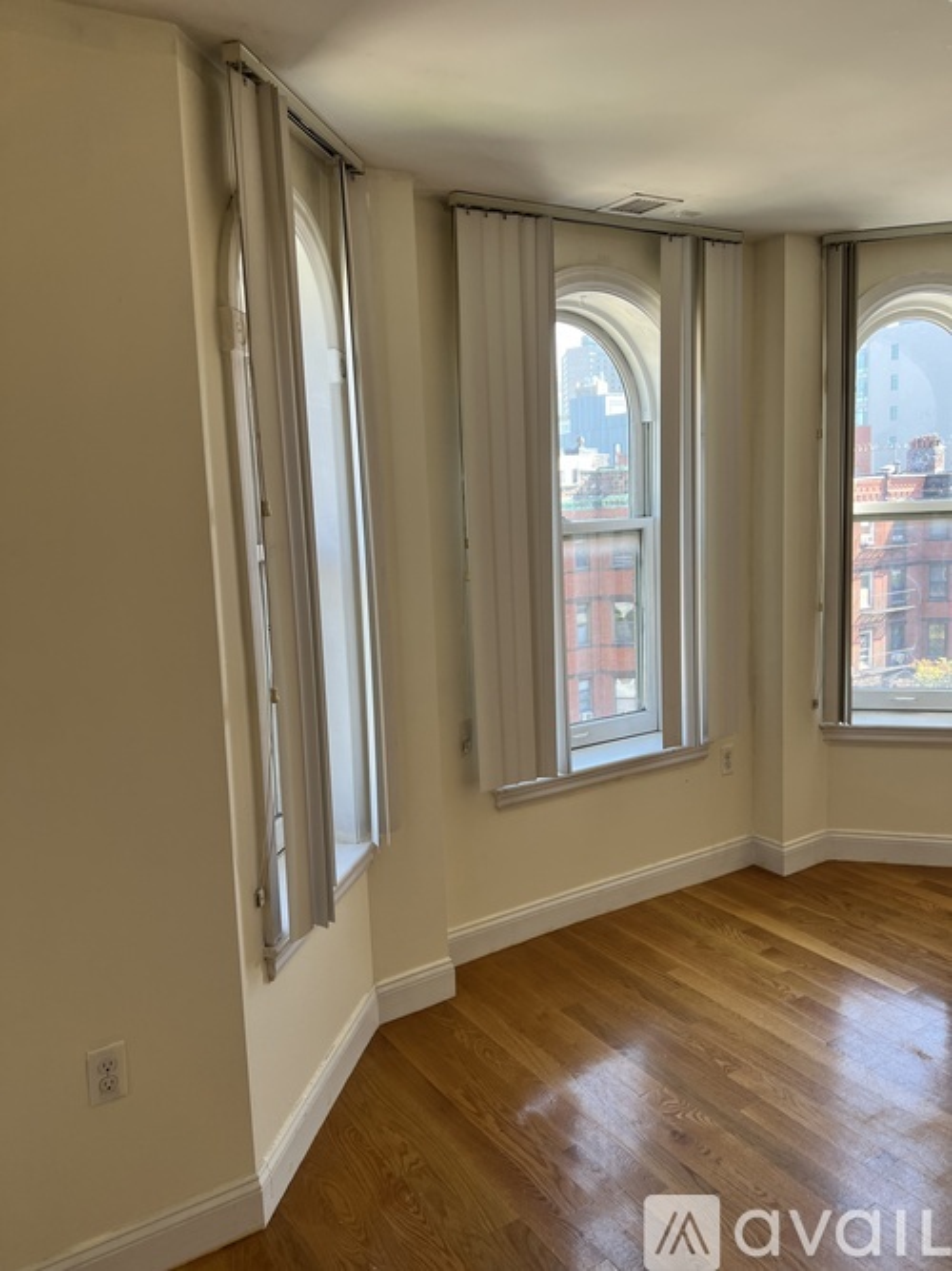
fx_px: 954
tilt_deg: -9.2
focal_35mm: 26
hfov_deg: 53.0
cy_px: 636
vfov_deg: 67.3
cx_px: 476
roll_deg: +1.9
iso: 64
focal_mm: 5.7
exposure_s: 1/120
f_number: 1.5
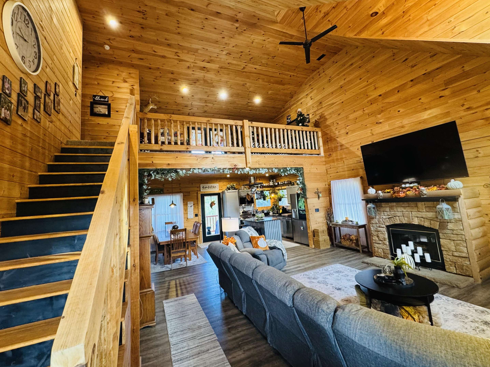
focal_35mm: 15
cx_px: 238
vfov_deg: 81.7
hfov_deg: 98.1
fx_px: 212
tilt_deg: +5.5
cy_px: 176
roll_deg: +4.0
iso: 400
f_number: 2.2
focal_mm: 2.22
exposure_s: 1/60
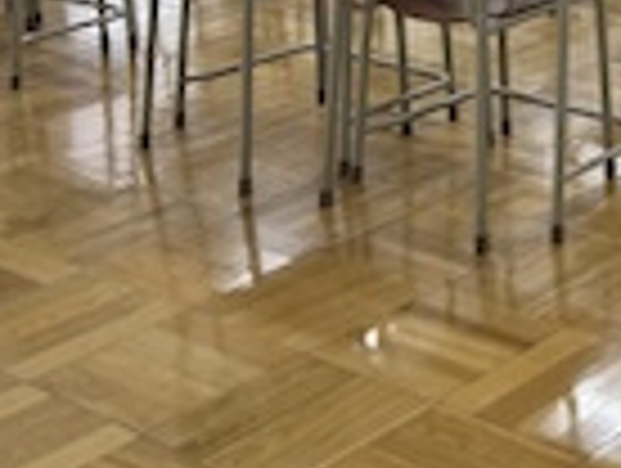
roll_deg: +1.4
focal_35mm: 94
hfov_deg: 19.2
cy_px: -245
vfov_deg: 14.6
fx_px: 1689
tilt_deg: -7.5
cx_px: 819
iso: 40
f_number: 1.5
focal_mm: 5.7
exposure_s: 1/100
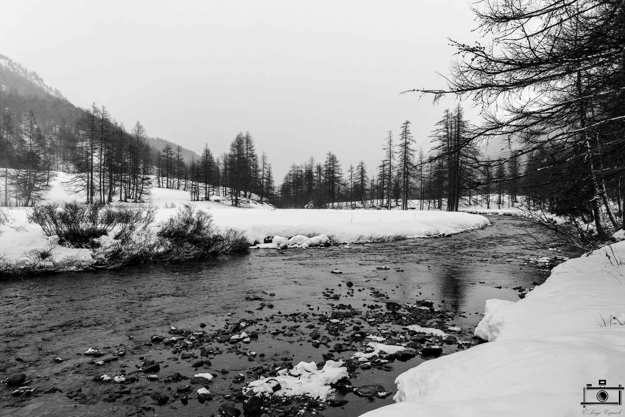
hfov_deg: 96.7
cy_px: 208
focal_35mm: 16
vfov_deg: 73.8
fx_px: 278
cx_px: 312
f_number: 8
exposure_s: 1/200
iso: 64
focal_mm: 16
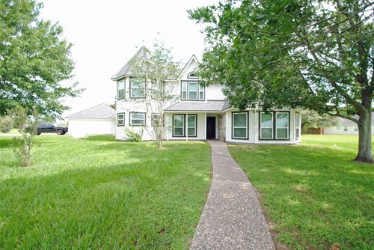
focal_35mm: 16
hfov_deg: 94.9
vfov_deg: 72.1
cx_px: 187
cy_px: 125
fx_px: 172
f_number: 4
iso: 100
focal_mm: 11
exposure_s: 1/160
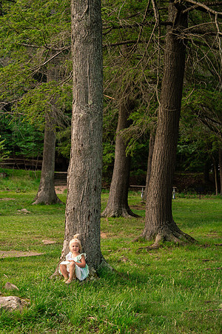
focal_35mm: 70
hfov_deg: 19.5
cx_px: 111
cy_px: 167
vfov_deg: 28.8
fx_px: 647
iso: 640
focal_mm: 70
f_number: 5.6
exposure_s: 1/200
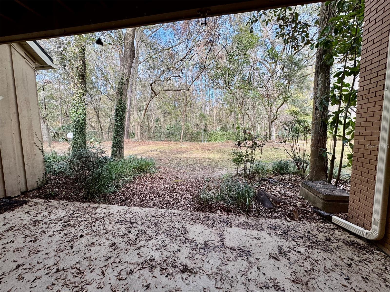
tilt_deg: -6.3
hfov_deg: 102.1
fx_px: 158
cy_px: 146
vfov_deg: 85.7
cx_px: 195
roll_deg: +0.4
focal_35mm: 14
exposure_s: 1/151
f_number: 2.2
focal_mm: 2.22
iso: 40
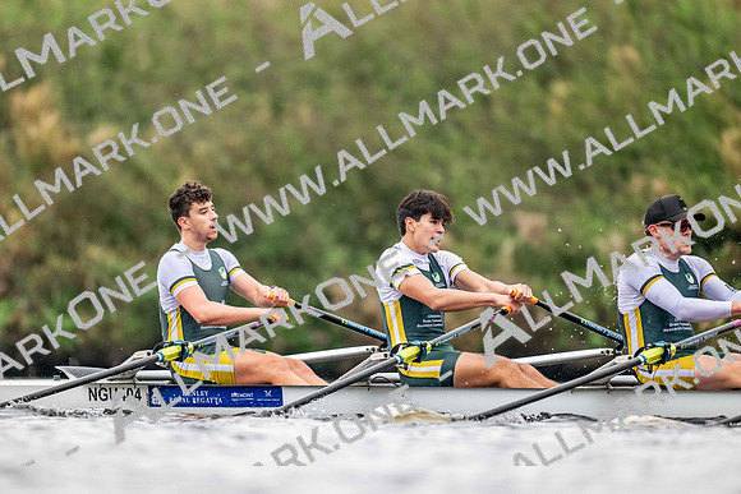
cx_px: 370
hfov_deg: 3.4
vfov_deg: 2.3
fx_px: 12352
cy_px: 247
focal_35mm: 600
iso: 4000
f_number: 4
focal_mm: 600
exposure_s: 1/2500
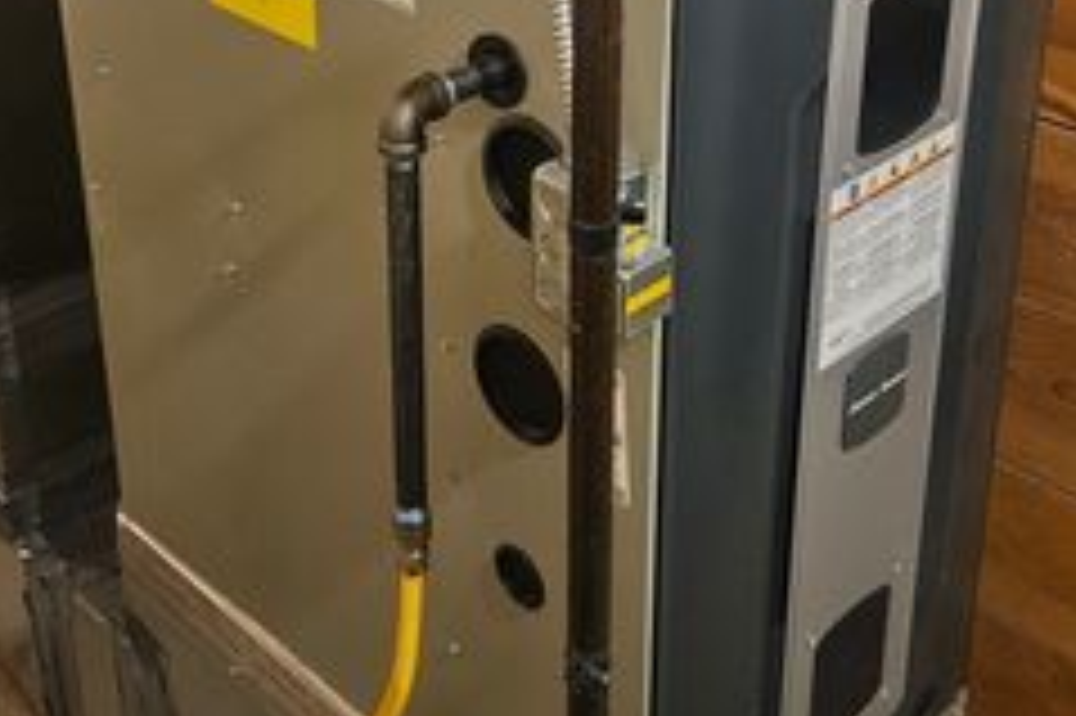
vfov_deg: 32.1
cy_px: 108
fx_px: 1195
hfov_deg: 47.8
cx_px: 371
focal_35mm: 40
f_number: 1.8
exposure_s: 1/30
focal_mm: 5.4
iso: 500
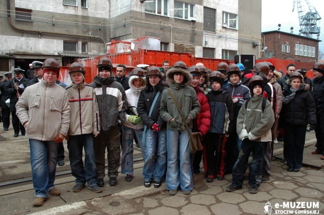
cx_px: 162
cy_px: 108
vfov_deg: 39.9
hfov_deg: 57.3
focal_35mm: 33
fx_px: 297
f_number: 6.3
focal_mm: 22
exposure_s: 1/160
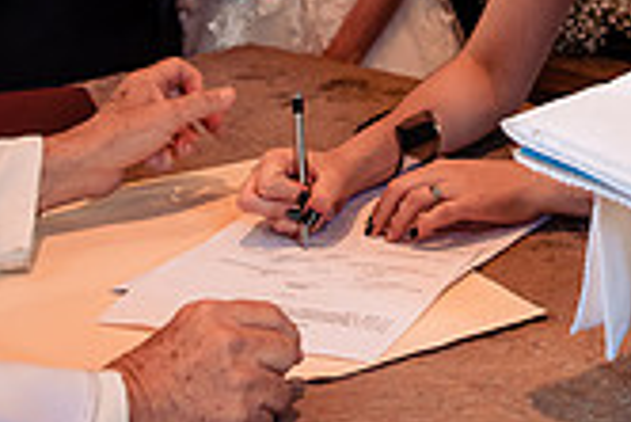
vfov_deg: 15.0
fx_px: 1474
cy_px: -230
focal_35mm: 84
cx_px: 608
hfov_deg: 23.3
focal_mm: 24
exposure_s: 1/200
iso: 1250
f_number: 3.5
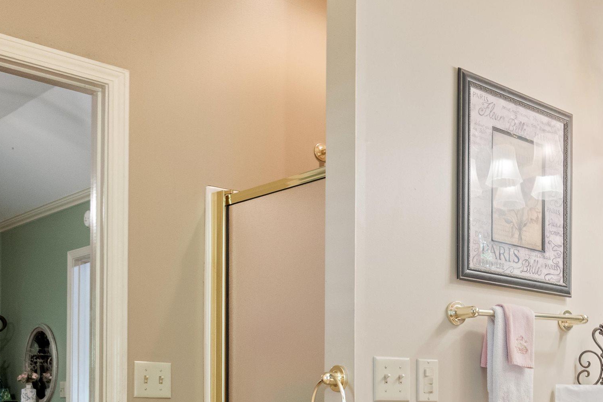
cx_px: 566
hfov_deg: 36.0
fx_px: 854
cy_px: 400
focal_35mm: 51
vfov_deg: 25.2
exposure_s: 1/30
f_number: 5.6
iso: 1600
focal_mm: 25
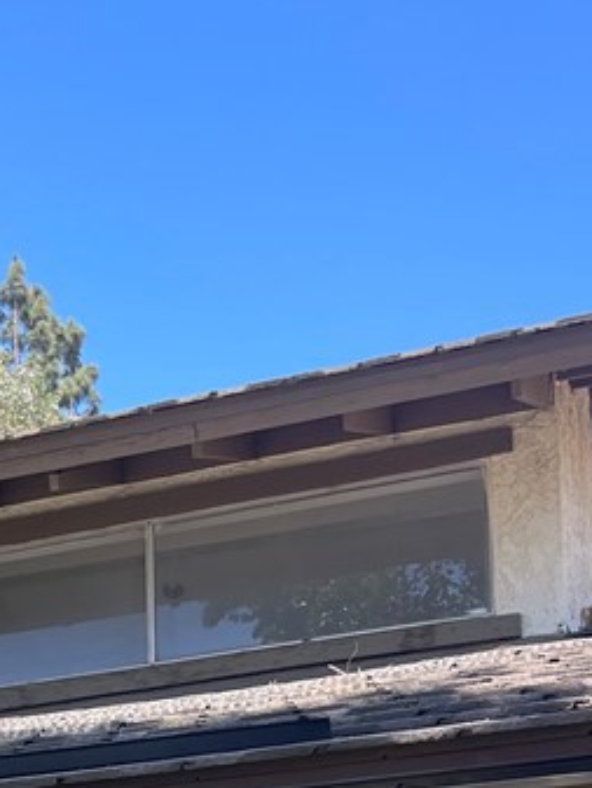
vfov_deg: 22.4
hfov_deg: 19.0
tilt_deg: +3.5
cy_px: 1083
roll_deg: +1.4
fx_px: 1732
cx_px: 30
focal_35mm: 76
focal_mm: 5.1
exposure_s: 1/713
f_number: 1.6
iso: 32
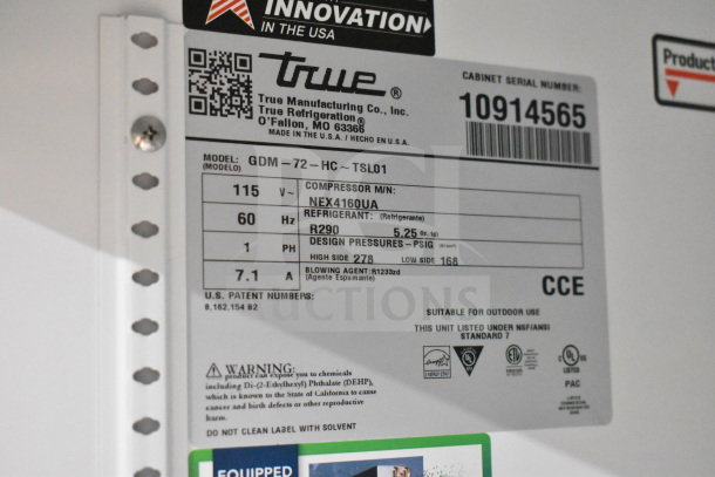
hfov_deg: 35.0
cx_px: 358
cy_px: 238
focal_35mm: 57
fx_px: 1132
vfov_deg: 23.8
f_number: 4.8
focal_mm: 38
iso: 14400
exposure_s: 1/60
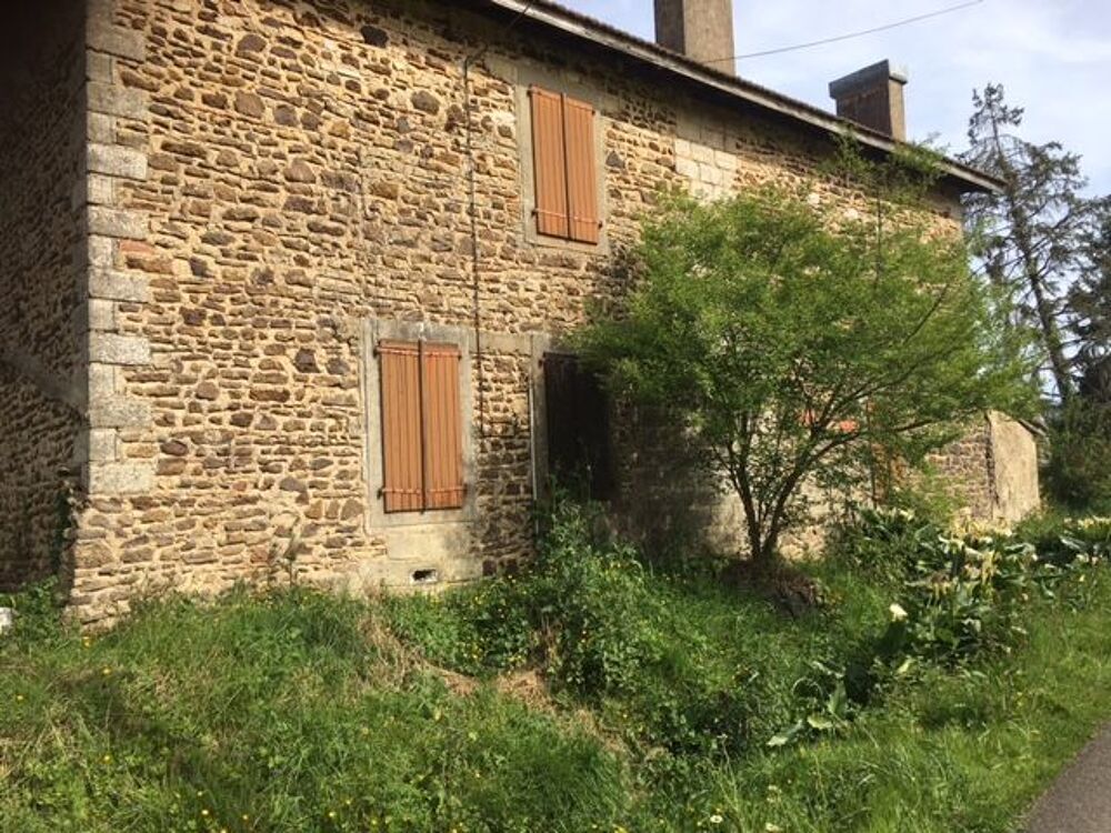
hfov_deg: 61.7
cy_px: 416
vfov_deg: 48.2
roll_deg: +2.0
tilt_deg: +6.7
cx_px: 556
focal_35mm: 29
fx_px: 931
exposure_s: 1/1026
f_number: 2.2
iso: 25
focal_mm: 4.15
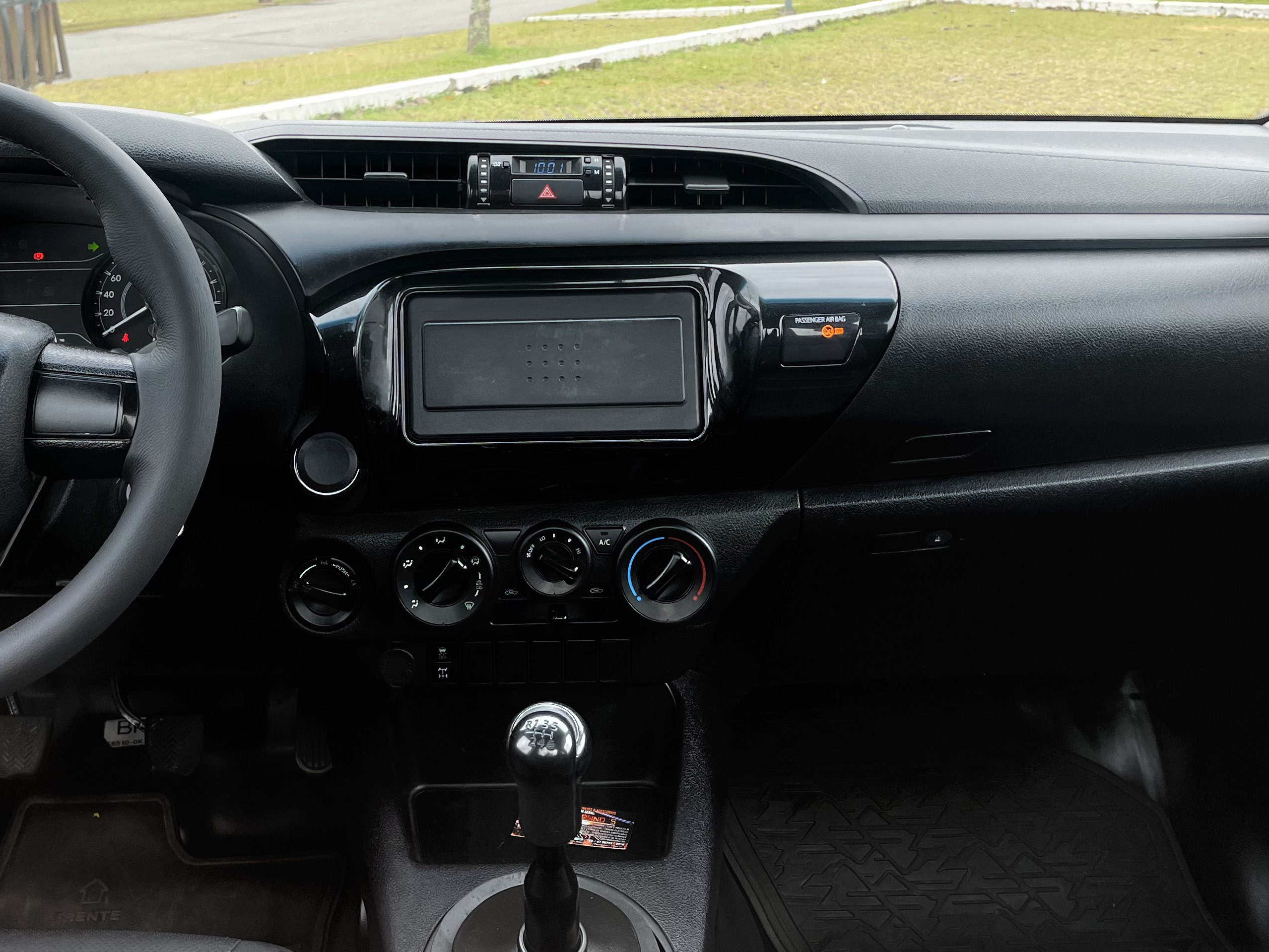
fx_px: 1503
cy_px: 314
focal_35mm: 41
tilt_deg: -16.2
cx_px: 489
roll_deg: -0.3
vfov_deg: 34.8
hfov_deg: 45.4
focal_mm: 5.1
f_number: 1.6
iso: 40
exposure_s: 1/122
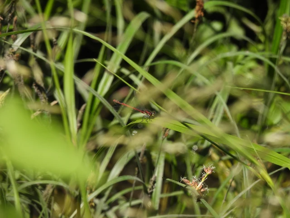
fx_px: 4608
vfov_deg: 2.7
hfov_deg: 3.6
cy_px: 109
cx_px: 145
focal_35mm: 550
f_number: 6.3
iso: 100
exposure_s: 1/320
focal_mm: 98.1
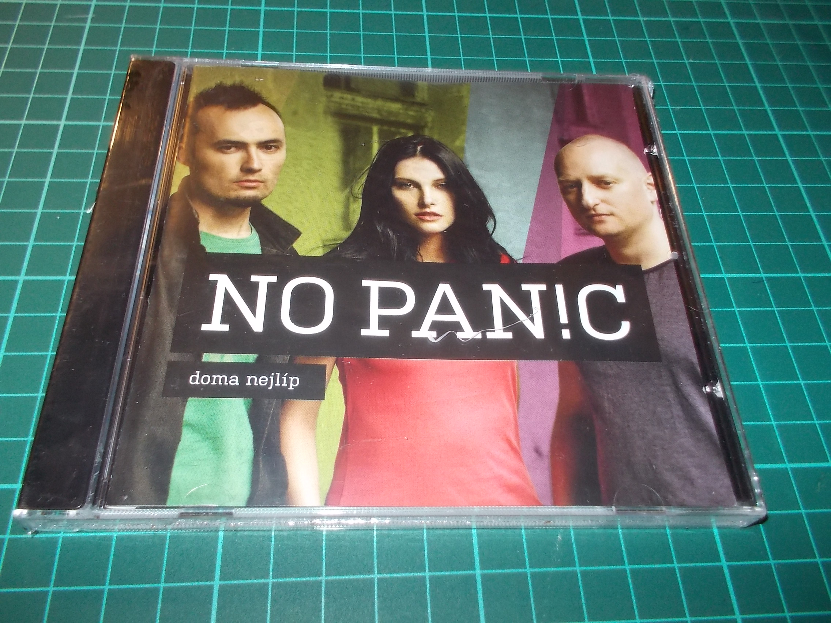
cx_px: 416
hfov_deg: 61.7
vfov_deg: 48.2
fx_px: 696
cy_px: 312
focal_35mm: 29
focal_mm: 4.1
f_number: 3.3
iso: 200
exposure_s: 1/30
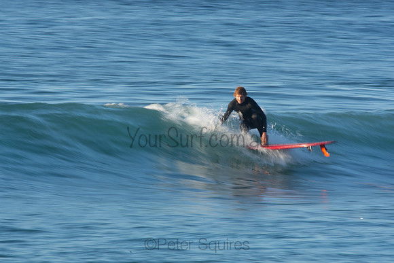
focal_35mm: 750
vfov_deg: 1.8
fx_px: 8210
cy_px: 132
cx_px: 197
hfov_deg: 2.7
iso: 100
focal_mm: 500
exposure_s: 1/15
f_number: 25
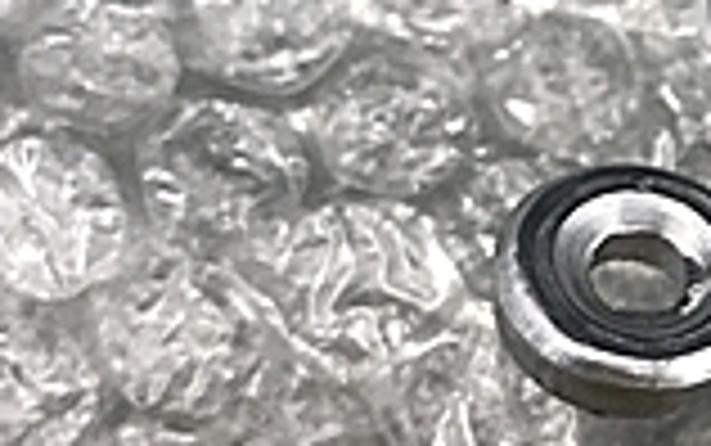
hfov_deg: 15.7
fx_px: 2327
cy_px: 324
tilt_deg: -82.3
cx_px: 1130
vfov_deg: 10.9
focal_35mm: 120
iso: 40
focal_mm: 3.99
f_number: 1.8
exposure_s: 1/33
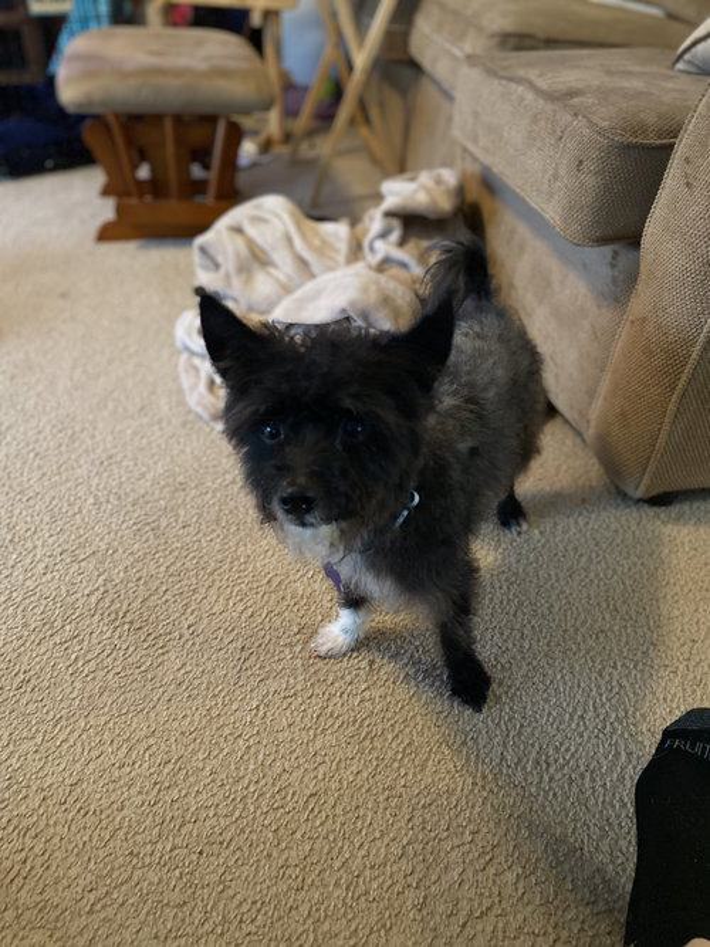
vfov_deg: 67.3
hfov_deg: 53.0
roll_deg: -2.8
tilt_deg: -39.4
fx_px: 711
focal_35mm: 26
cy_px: 474
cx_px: 355
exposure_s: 1/30
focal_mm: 4.25
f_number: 1.8
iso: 800
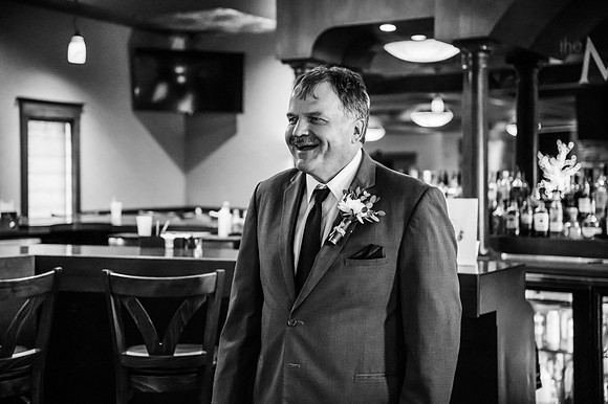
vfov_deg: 26.0
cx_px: 304
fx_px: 878
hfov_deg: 38.2
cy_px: 202
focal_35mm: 52
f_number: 2.8
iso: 2000
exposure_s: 1/200
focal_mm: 52
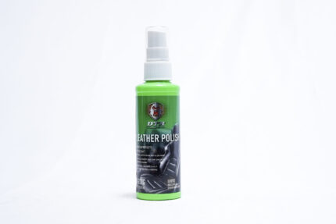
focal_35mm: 70
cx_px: 168
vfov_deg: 19.5
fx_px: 654
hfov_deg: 28.8
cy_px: 112
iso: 3200
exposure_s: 1/250
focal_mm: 70
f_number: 8
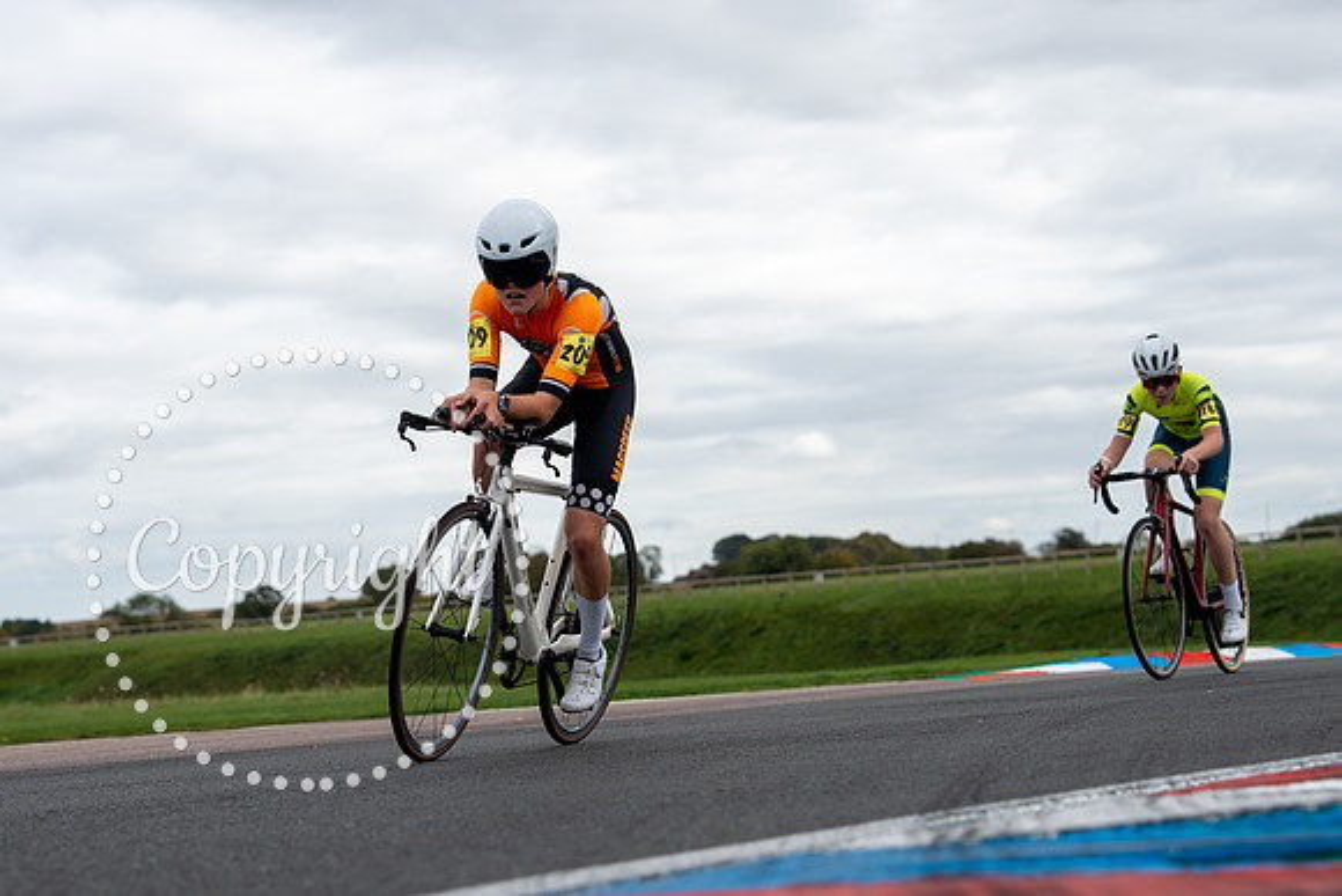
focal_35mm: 96
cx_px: 596
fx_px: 3573
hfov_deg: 21.3
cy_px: 667
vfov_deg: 14.2
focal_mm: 62
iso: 100
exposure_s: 1/1000
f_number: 3.5
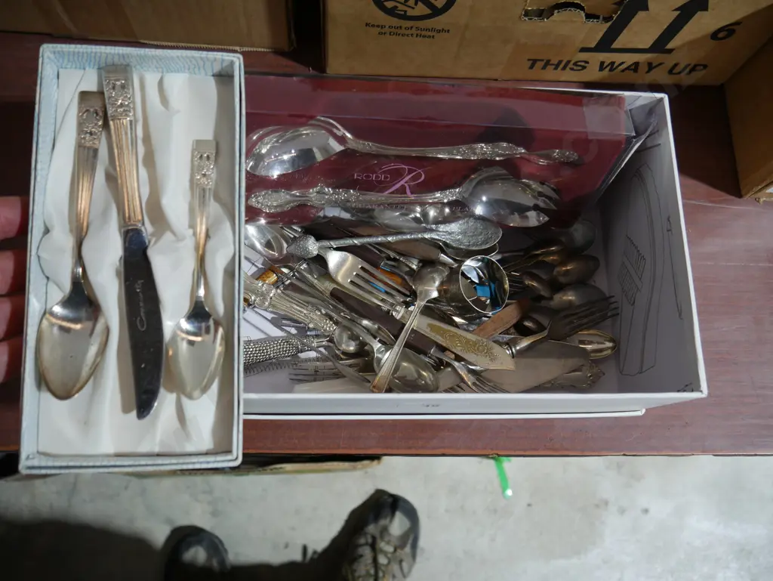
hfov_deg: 63.4
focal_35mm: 28
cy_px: 290
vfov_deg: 49.8
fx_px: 626
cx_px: 386
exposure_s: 1/60
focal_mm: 14
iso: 500
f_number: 3.5
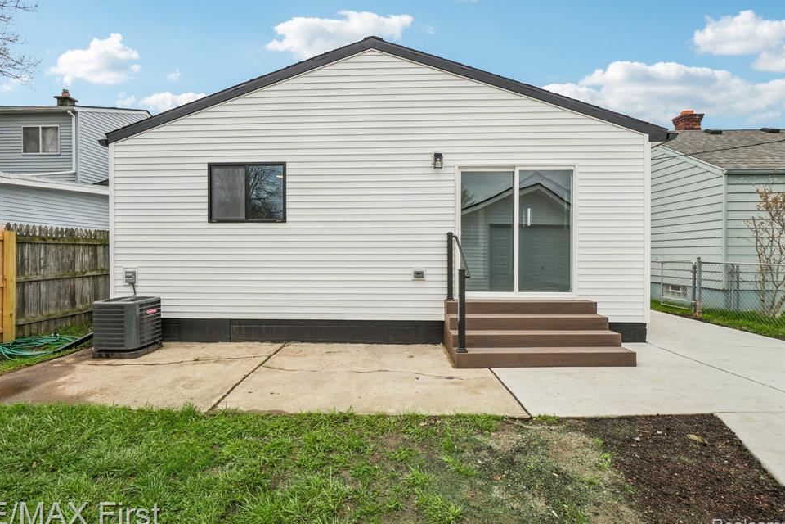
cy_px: 260
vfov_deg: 73.7
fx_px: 349
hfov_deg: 96.7
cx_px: 376
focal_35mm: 16
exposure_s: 1/350
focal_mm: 10
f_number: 8
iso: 100
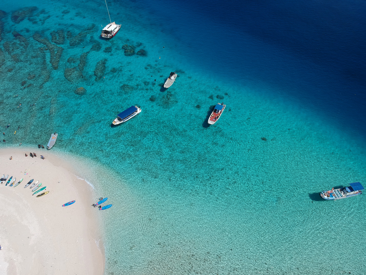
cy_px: 138
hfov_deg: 69.4
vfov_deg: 54.9
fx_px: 264
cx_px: 183
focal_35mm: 25
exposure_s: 1/2000
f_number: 2.6
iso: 100
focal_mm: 4.49
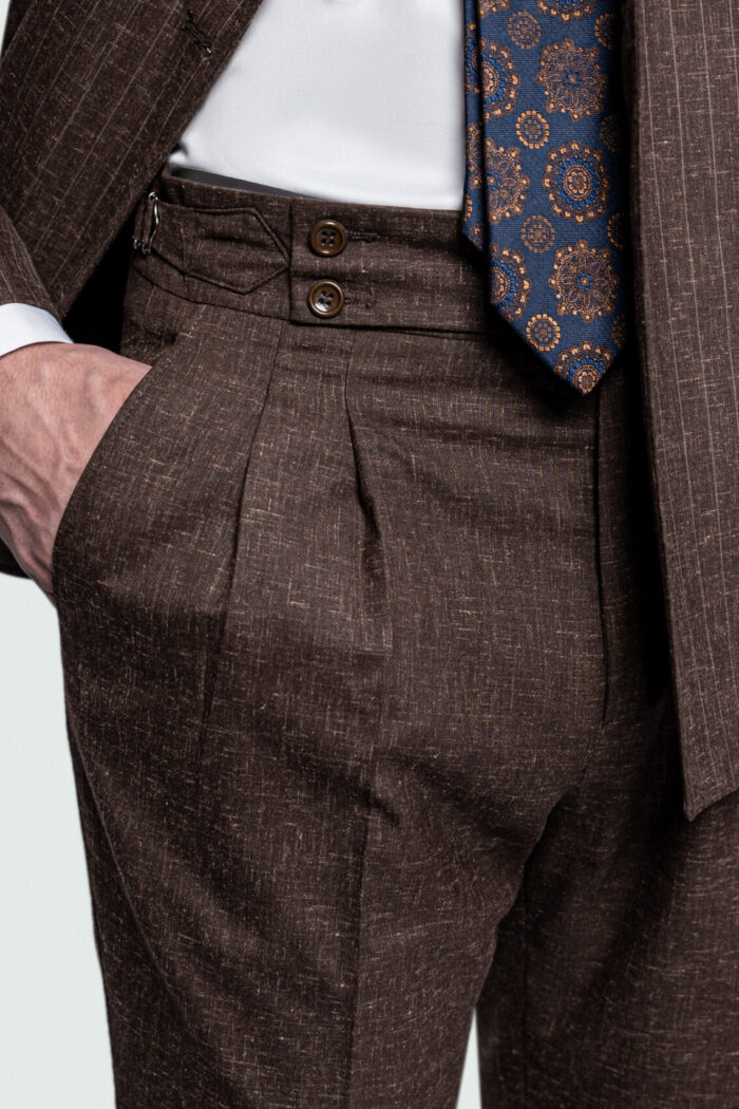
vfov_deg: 45.4
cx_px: 370
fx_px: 1324
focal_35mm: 43
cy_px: 554
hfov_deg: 31.2
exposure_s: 1/100
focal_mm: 29
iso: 100
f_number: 2.8
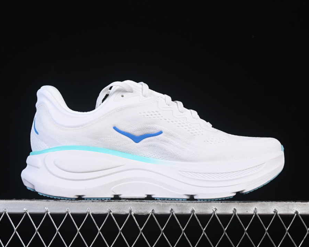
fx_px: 777
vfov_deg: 18.1
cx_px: 152
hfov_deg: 22.5
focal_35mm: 85
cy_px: 124
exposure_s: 1/100
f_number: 8
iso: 160
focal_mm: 50
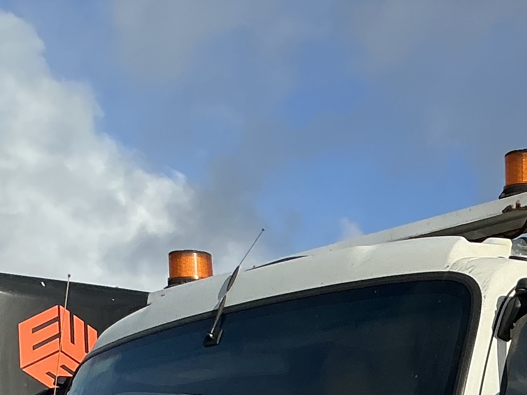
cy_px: 694
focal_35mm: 104
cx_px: 719
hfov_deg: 17.5
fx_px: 1583
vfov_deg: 13.0
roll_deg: +0.4
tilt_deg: -1.9
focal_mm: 3
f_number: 1.8
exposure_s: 1/3322
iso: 25
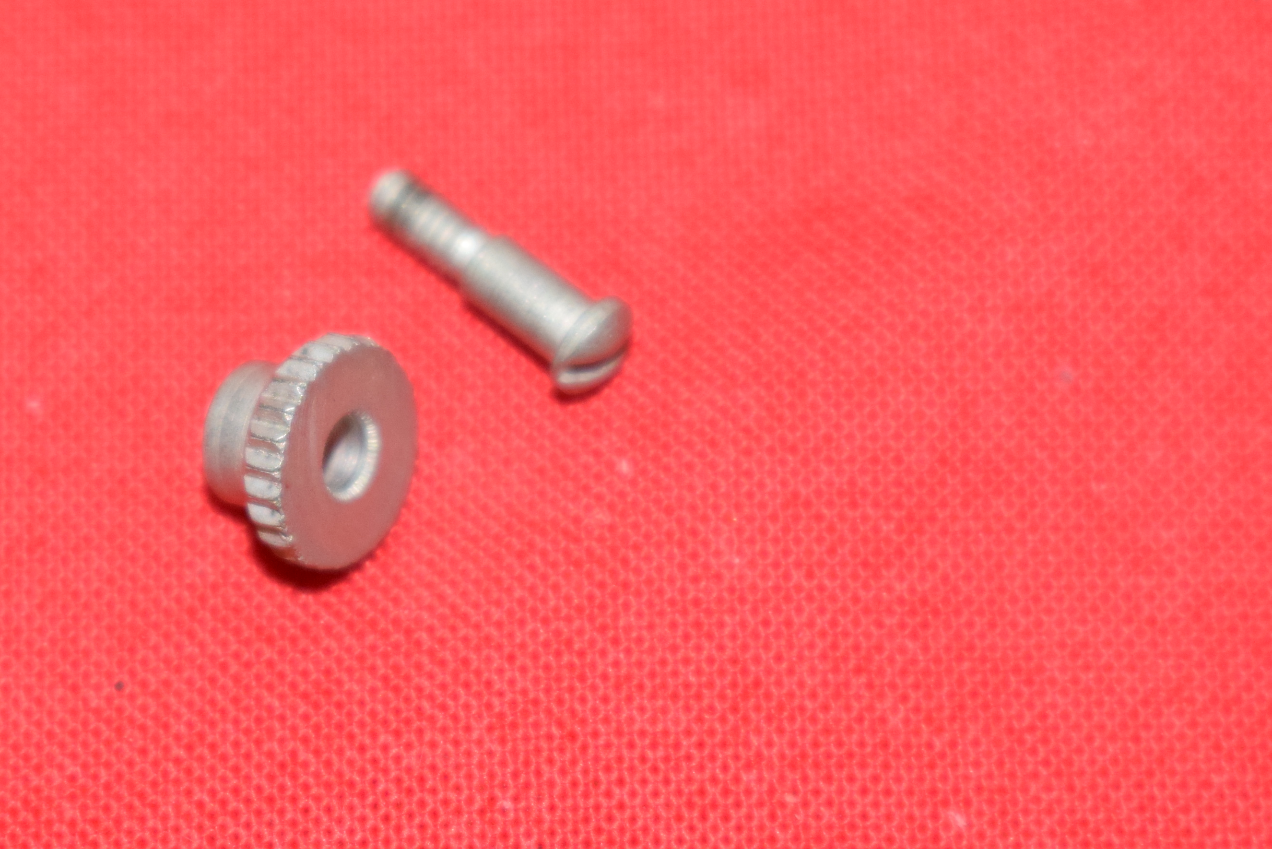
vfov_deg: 9.8
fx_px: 4943
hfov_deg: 14.6
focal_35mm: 140
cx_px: 415
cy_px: 426
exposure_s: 1/200
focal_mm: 55
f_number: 5.6
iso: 1250
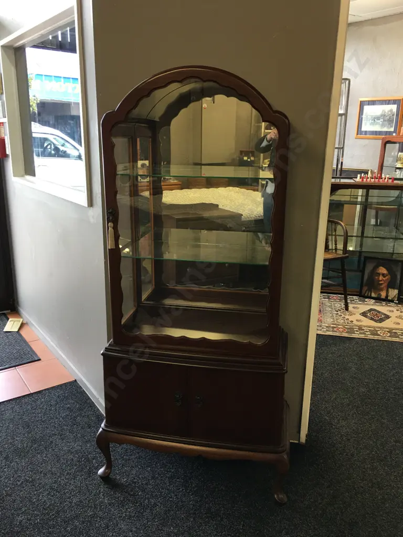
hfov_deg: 48.2
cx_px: 202
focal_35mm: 29
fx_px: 450
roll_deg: -2.1
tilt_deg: -14.9
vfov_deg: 61.7
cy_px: 268
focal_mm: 4.15
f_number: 2.2
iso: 50
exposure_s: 1/33
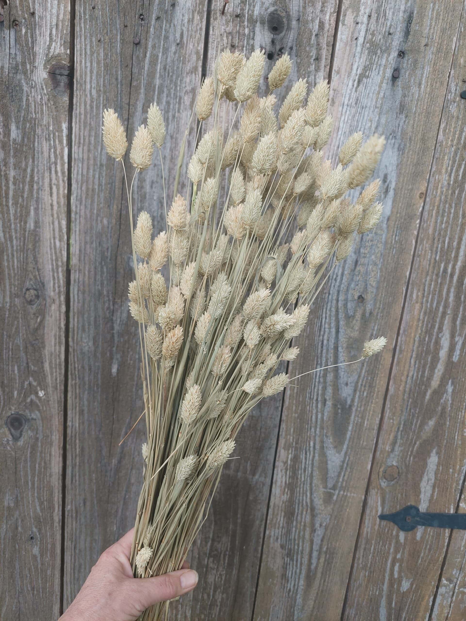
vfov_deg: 71.6
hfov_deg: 56.8
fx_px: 431
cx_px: 233
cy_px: 310
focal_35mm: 24
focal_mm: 5.23
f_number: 1.8
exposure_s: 1/50
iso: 50
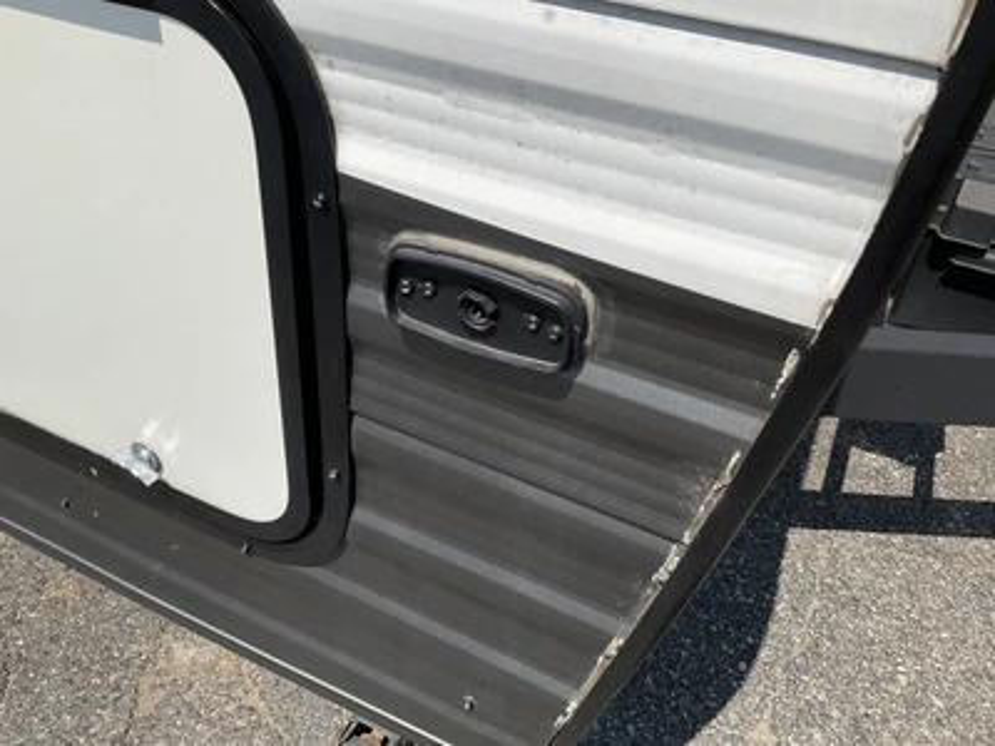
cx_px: 498
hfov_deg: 61.7
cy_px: 373
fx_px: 834
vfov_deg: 48.2
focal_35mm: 29
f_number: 1.8
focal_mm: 3
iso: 25
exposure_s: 1/2959
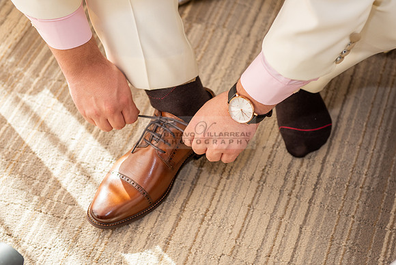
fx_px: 913
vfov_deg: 16.5
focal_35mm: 83
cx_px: 213
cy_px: 157
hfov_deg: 24.5
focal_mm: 70
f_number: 3.5
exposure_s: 1/250
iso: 320
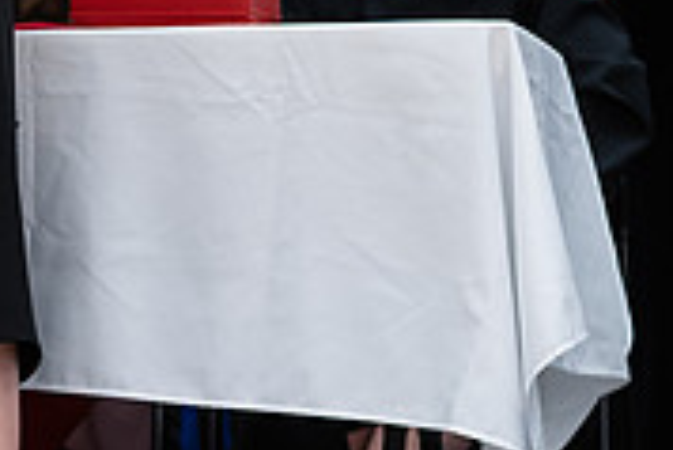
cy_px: 73
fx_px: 7334
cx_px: -648
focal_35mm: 392
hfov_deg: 5.2
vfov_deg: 3.5
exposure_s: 1/200
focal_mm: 85
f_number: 2.8
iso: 1000
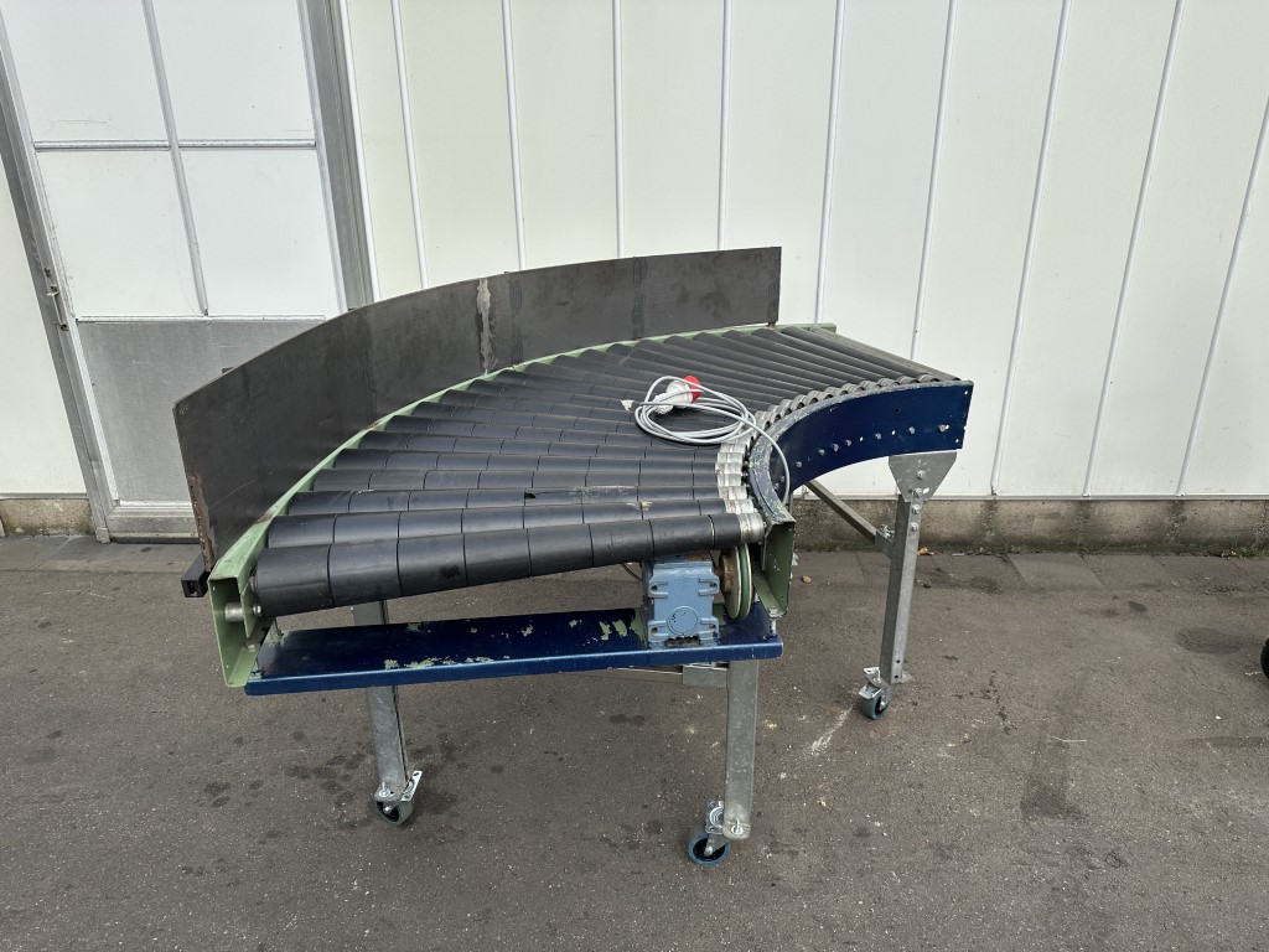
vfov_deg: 56.8
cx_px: 634
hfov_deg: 71.6
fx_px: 880
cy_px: 476
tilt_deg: -21.6
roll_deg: +0.9
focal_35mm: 24
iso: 80
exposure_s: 1/2809
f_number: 1.78
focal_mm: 6.86
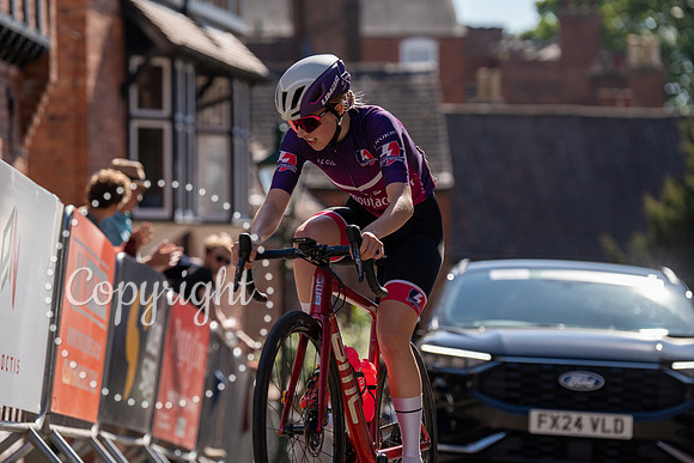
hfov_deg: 14.9
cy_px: 232
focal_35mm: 138
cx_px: 347
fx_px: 2661
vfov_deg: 9.9
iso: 100
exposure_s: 1/1000
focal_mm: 138
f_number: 3.5
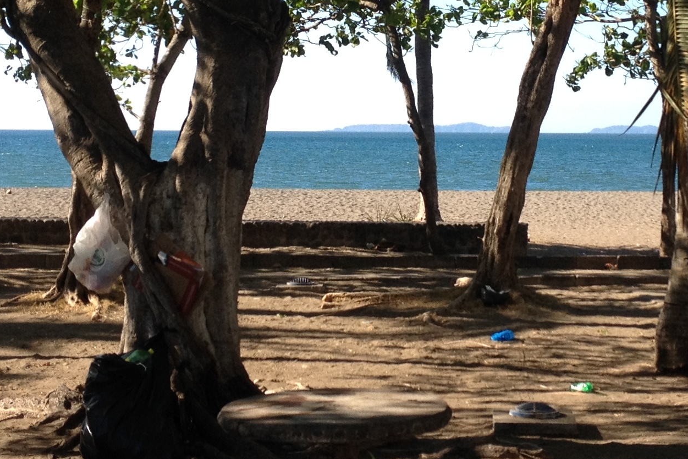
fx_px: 1815
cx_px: 443
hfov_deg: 21.4
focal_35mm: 95
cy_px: 106
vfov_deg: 14.3
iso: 50
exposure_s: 1/708
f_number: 2.4
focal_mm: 4.28
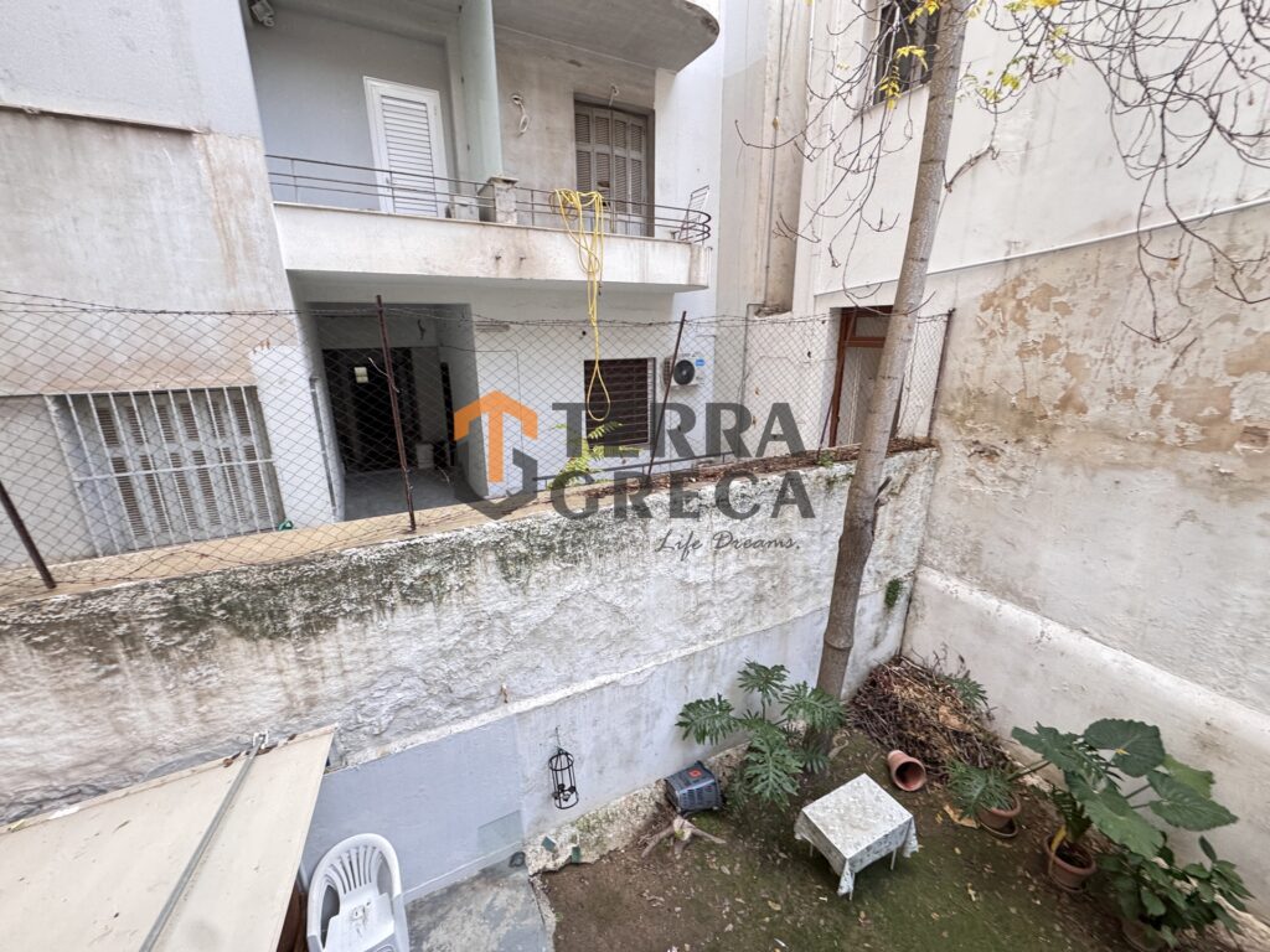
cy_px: 476
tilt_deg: -15.6
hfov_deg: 102.1
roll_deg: +0.4
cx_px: 635
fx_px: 514
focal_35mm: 14
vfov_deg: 85.7
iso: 125
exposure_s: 1/99
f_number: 2.2
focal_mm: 2.22
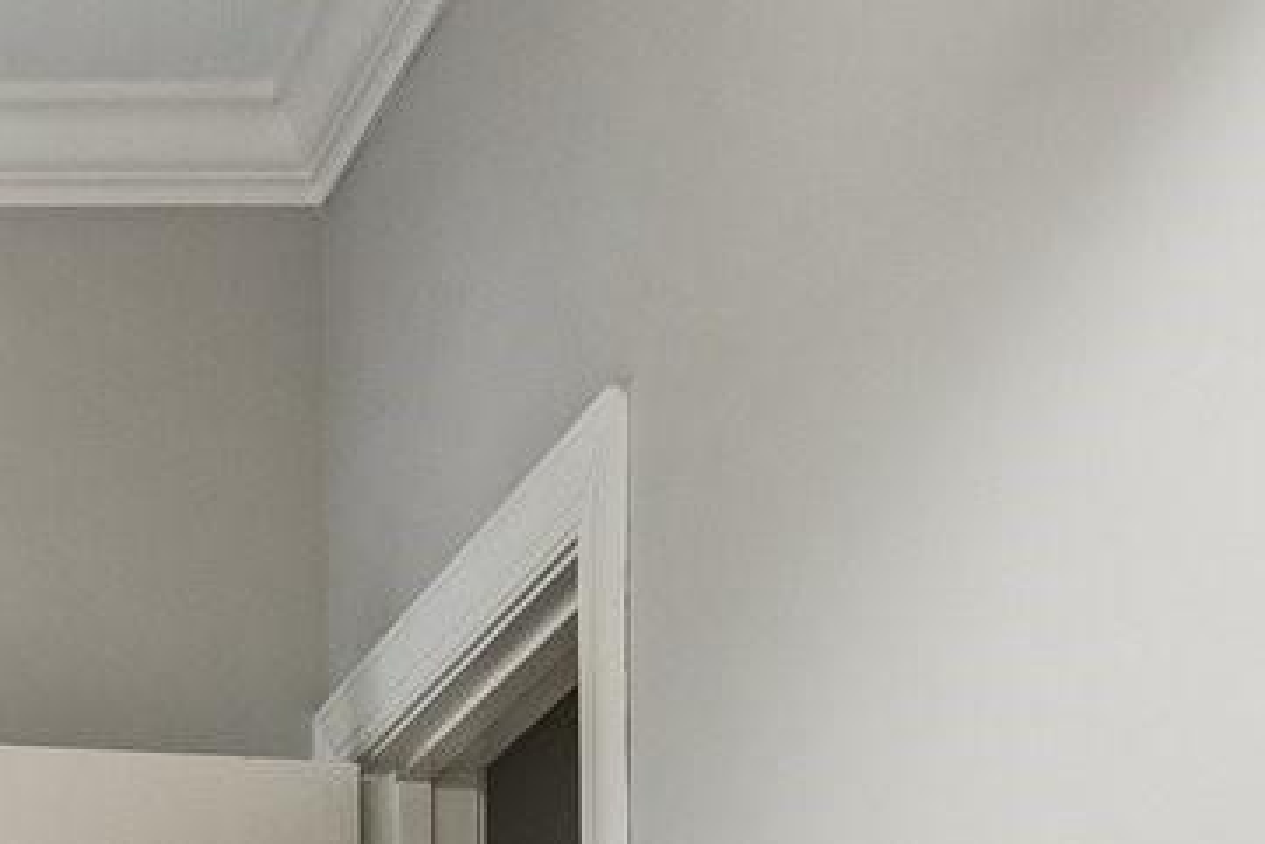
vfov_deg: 13.7
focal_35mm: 85
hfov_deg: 20.8
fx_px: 2988
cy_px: 1690
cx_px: -568
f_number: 8
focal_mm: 10
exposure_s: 1/10
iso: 400
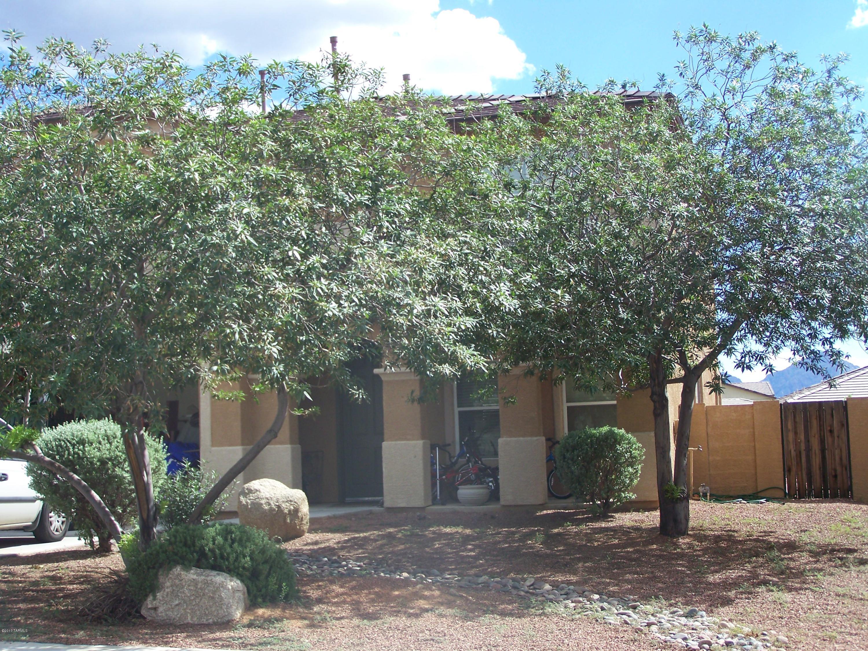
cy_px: 326
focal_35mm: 59
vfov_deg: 24.8
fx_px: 1479
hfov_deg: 32.7
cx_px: 434
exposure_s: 1/500
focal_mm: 9.8
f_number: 3.1
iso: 64
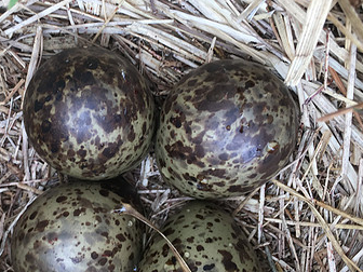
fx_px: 524
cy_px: 153
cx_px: 90
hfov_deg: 37.2
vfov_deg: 29.1
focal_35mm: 50
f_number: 2.2
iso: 32
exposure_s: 1/100
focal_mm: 4.15
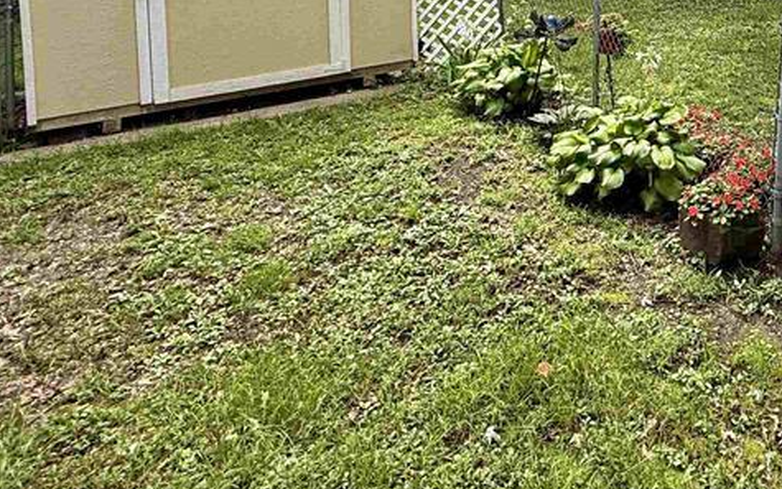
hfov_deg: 52.3
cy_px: -66
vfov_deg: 33.6
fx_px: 682
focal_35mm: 32
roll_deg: -0.2
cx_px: 706
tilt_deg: -1.0
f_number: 2.2
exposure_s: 1/313
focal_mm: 2.22
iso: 64
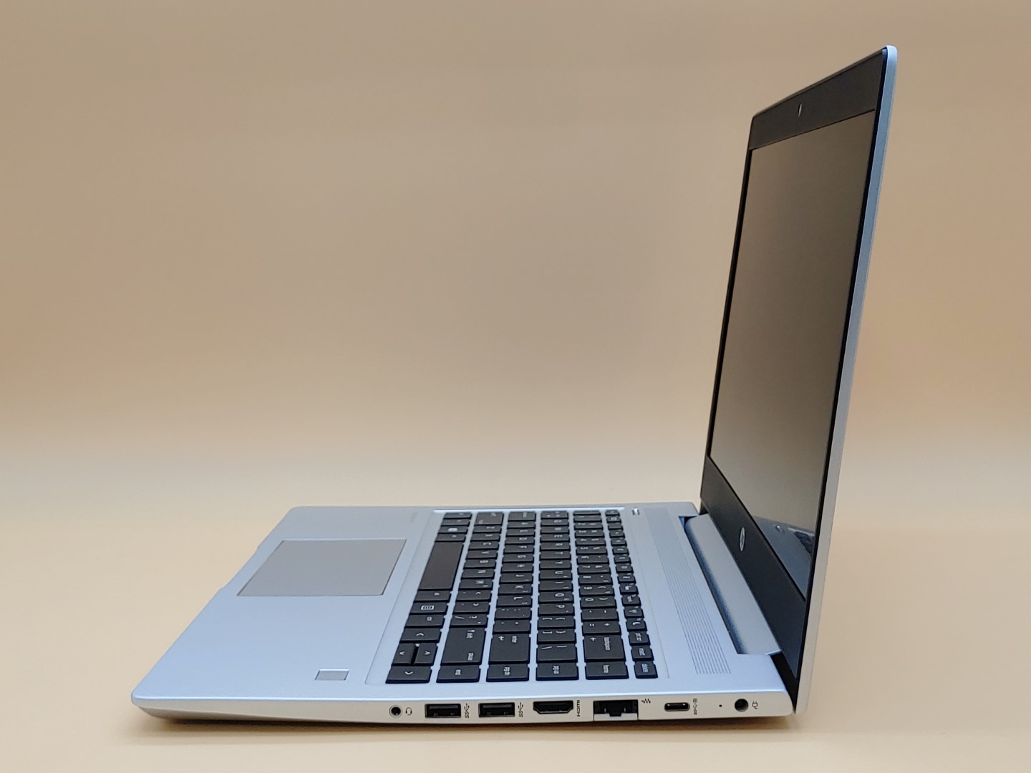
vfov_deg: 32.9
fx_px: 1310
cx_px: 516
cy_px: 386
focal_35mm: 44
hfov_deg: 42.9
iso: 50
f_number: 1.8
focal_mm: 4.36
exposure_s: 1/184
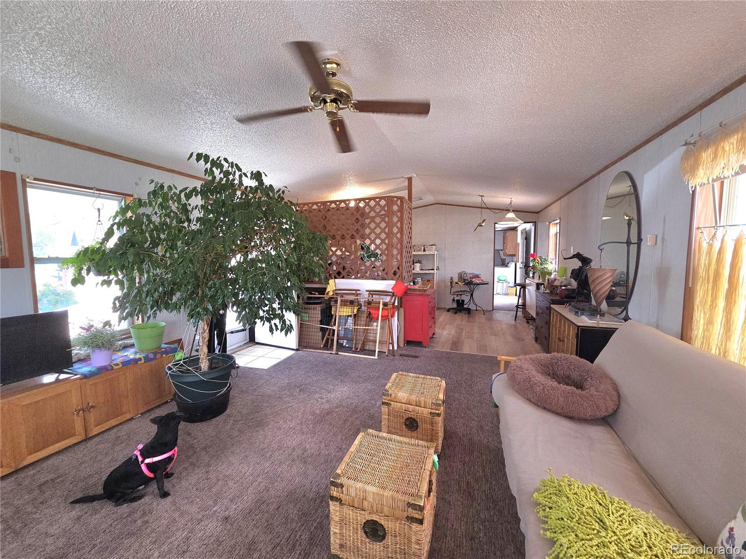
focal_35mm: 13
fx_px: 280
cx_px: 373
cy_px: 280
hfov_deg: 106.2
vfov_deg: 89.9
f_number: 2.2
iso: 80
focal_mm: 2.2
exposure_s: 1/60.2
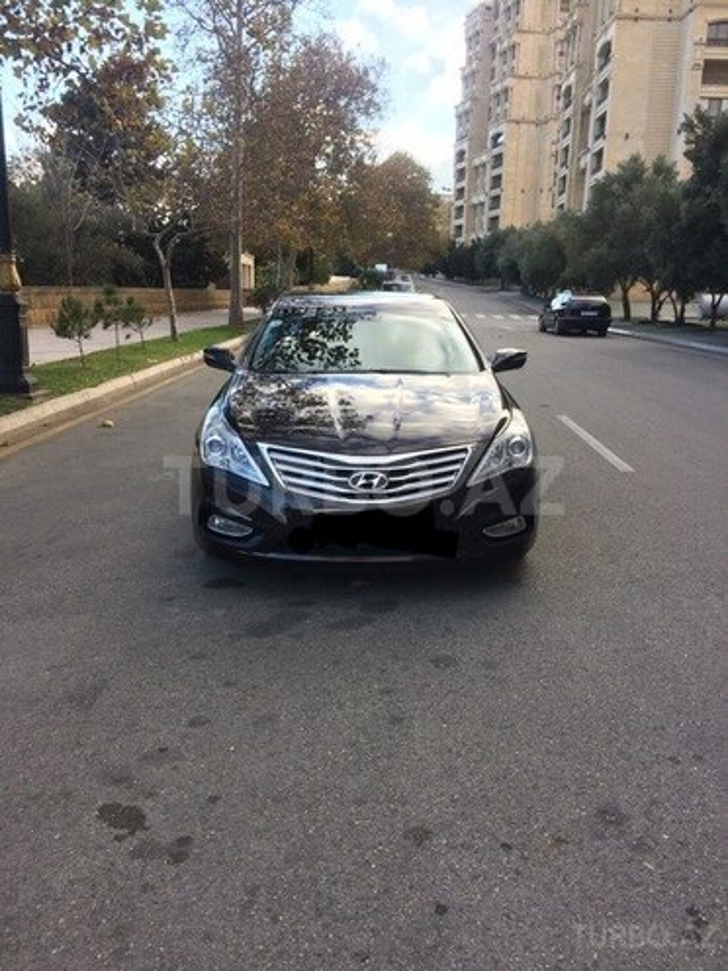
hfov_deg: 48.2
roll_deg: -0.2
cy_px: 486
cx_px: 364
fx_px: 813
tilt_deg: -13.1
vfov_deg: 61.7
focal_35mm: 29
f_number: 2.2
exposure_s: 1/394
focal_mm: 4.15
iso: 32
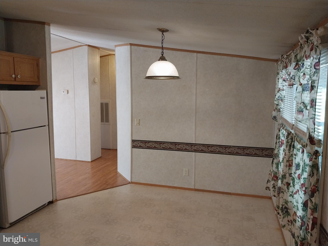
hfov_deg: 67.3
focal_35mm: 26
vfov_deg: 53.1
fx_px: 246
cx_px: 164
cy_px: 123
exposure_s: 1/60
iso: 250
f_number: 1.8
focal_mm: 4
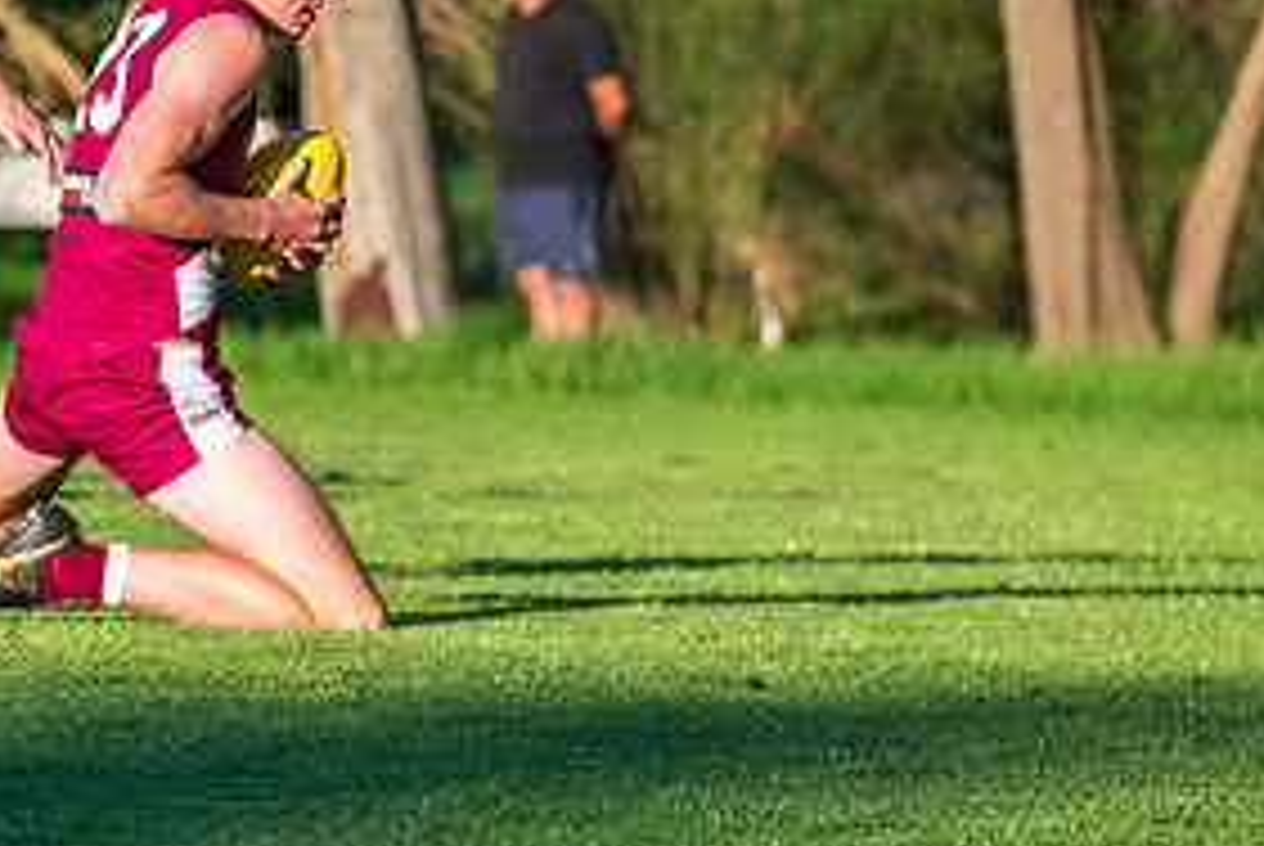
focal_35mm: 667
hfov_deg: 3.1
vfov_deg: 2.1
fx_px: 23443
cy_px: -76
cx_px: 243
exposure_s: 1/2500
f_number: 6.3
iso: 1000
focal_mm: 220
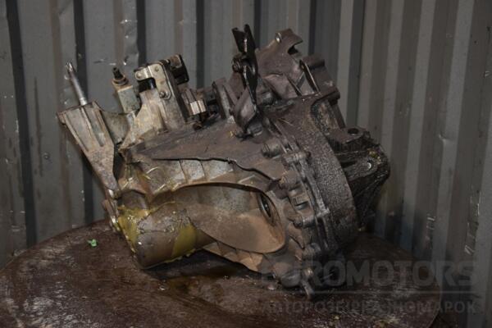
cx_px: 246
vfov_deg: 26.5
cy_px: 164
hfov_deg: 38.9
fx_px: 697
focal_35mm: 51
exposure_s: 1/60
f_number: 5
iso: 800
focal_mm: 34
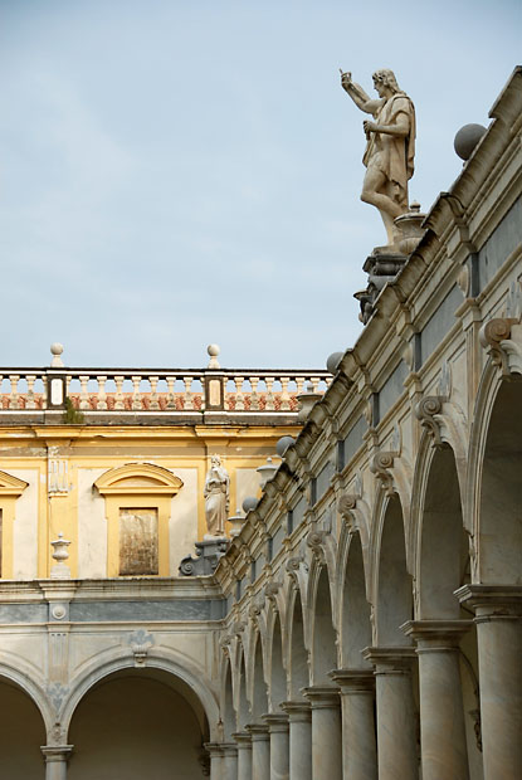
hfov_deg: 13.1
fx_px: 2277
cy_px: 390
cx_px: 261
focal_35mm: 105
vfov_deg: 19.4
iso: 100
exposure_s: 1/320
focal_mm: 70
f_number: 5
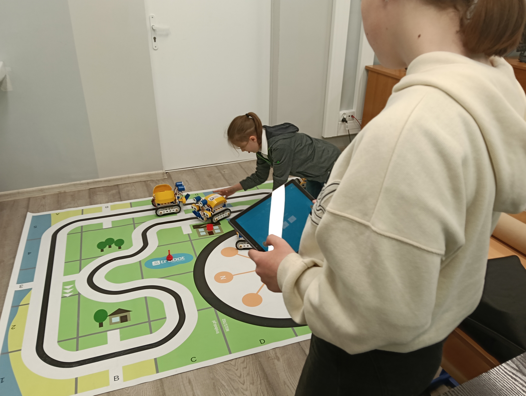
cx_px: 263
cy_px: 198
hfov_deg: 65.2
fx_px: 411
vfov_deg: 51.5
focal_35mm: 27
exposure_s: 1/33.3
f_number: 1.8
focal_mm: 3.98
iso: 80
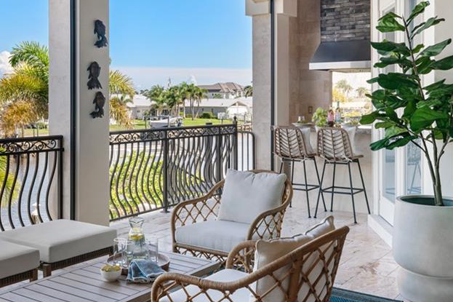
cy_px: 91
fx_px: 579
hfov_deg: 42.5
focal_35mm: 46
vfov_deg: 28.9
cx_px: 175
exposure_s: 1/50
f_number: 10
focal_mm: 28
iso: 320
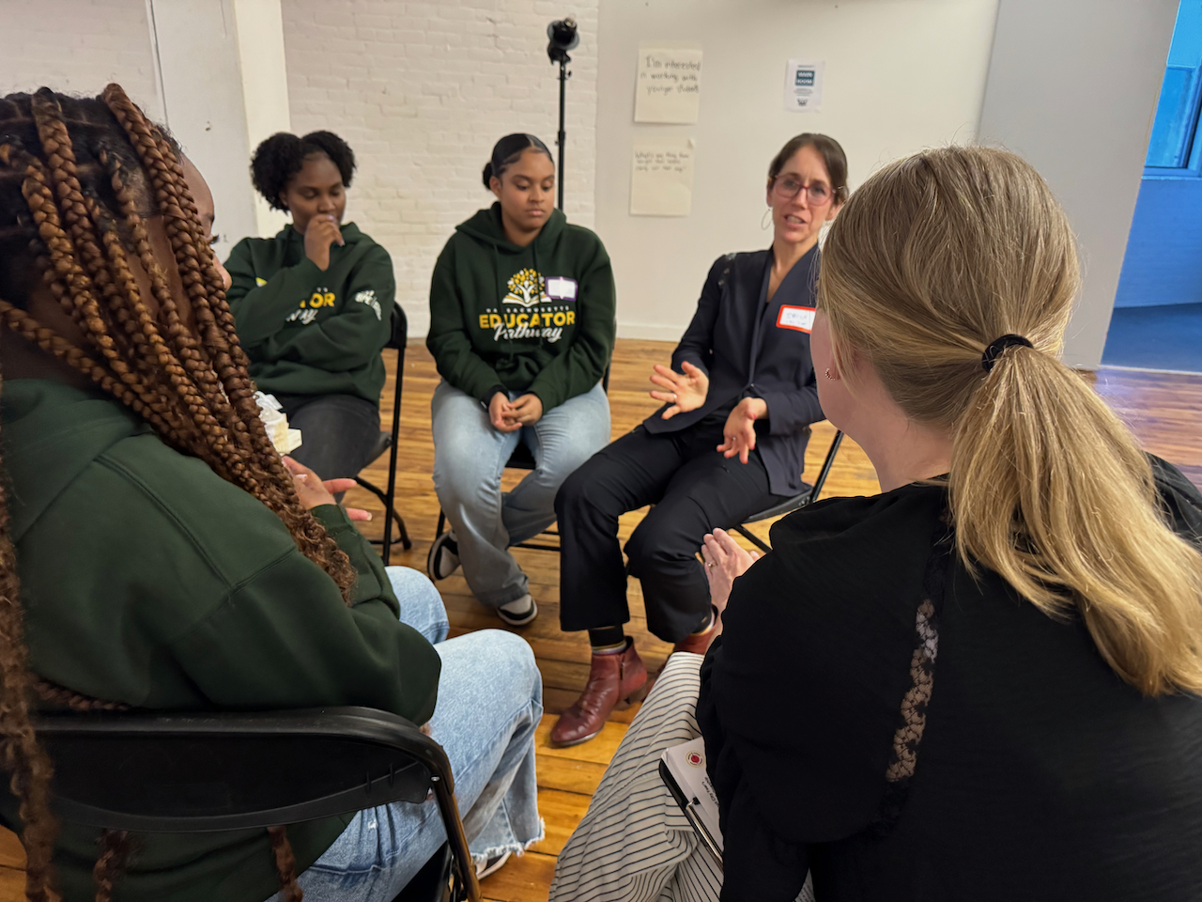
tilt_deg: -19.3
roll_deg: -1.7
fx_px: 833
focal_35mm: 24
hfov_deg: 71.6
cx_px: 601
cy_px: 451
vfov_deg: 56.8
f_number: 1.78
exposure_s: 1/51
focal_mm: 6.76
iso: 800
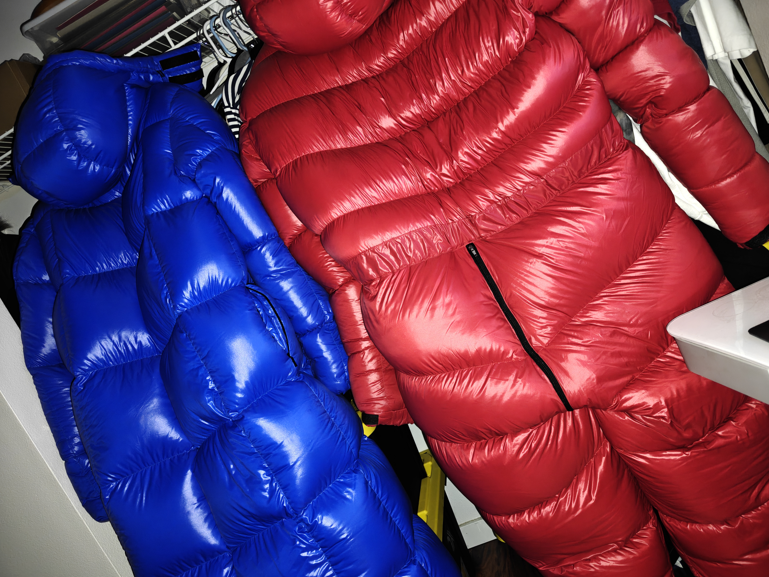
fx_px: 533
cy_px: 300
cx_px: 393
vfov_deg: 56.8
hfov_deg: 71.6
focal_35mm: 24
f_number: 1.6
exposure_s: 1/14
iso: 1600
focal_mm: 6.06
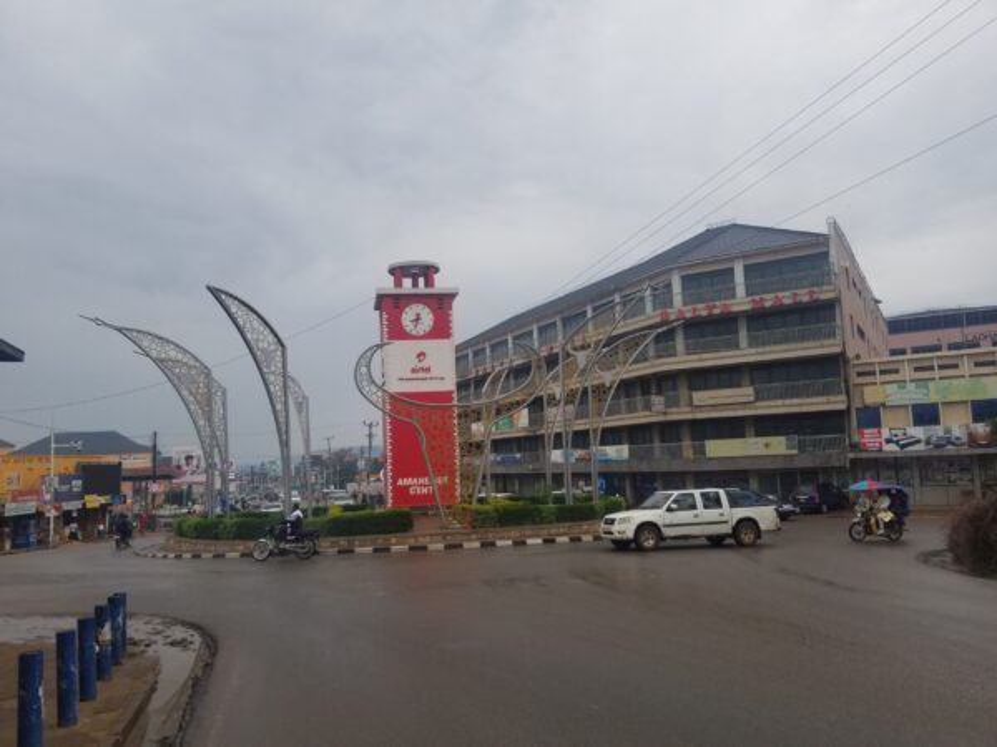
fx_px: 749
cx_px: 498
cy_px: 374
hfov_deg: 67.3
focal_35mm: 26
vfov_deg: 53.1
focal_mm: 4.25
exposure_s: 1/906
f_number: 1.7
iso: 50
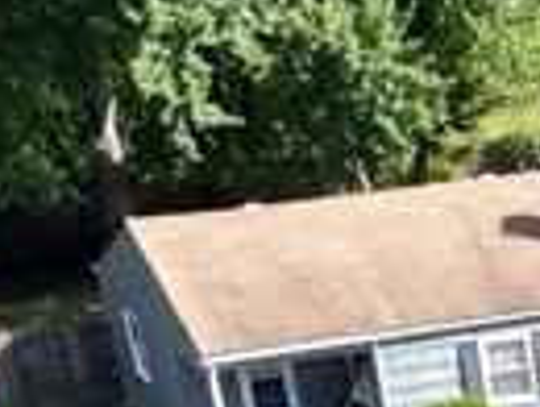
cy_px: 1246
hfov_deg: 9.1
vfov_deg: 7.0
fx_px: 2954
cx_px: 1408
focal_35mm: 189
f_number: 1.7
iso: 100
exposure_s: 1/1000
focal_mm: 6.72
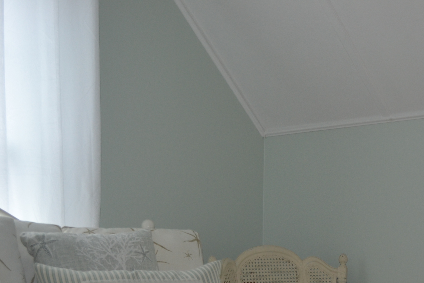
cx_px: 372
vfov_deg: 17.7
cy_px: 243
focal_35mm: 76
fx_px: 895
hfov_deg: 25.9
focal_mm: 28
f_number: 4.5
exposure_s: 1/60
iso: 450
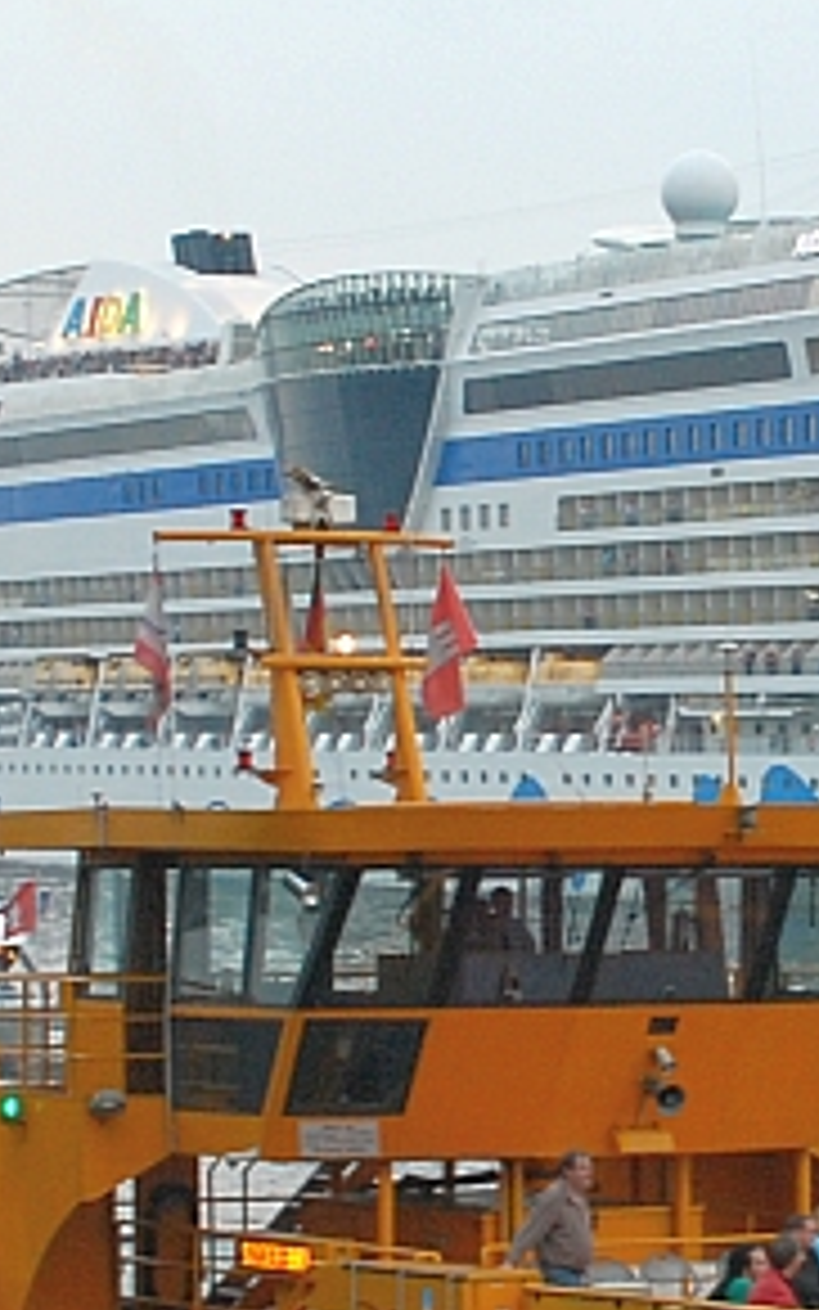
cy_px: 1146
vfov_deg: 14.8
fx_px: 4997
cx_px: 837
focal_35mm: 140
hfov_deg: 9.3
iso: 400
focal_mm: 26
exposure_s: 1/60
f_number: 4
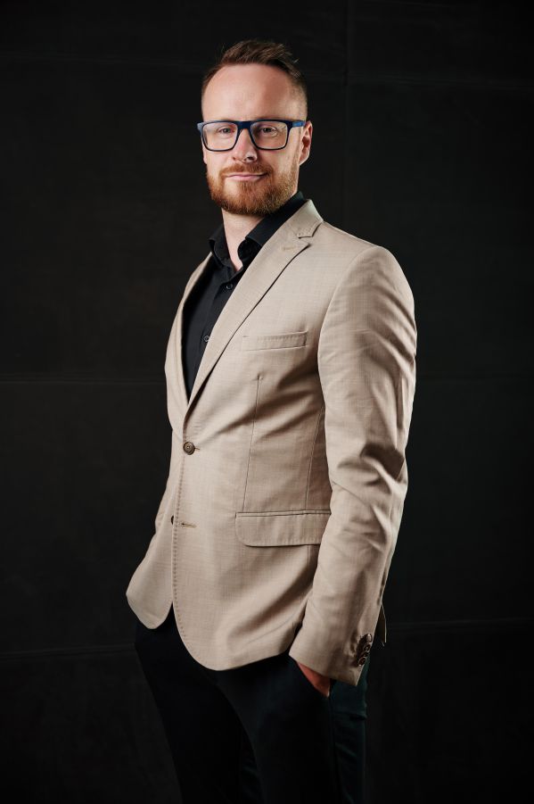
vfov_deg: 41.1
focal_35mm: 48
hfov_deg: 28.0
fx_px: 1070
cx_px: 267
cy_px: 402
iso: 100
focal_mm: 48
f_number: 2.8
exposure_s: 1/160
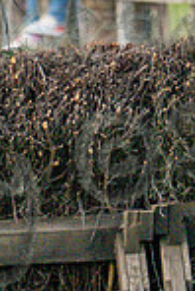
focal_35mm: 3555
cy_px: -161
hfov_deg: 0.4
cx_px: -221
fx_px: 28815
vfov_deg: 0.6
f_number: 4.5
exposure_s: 1/2000
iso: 400
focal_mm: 400
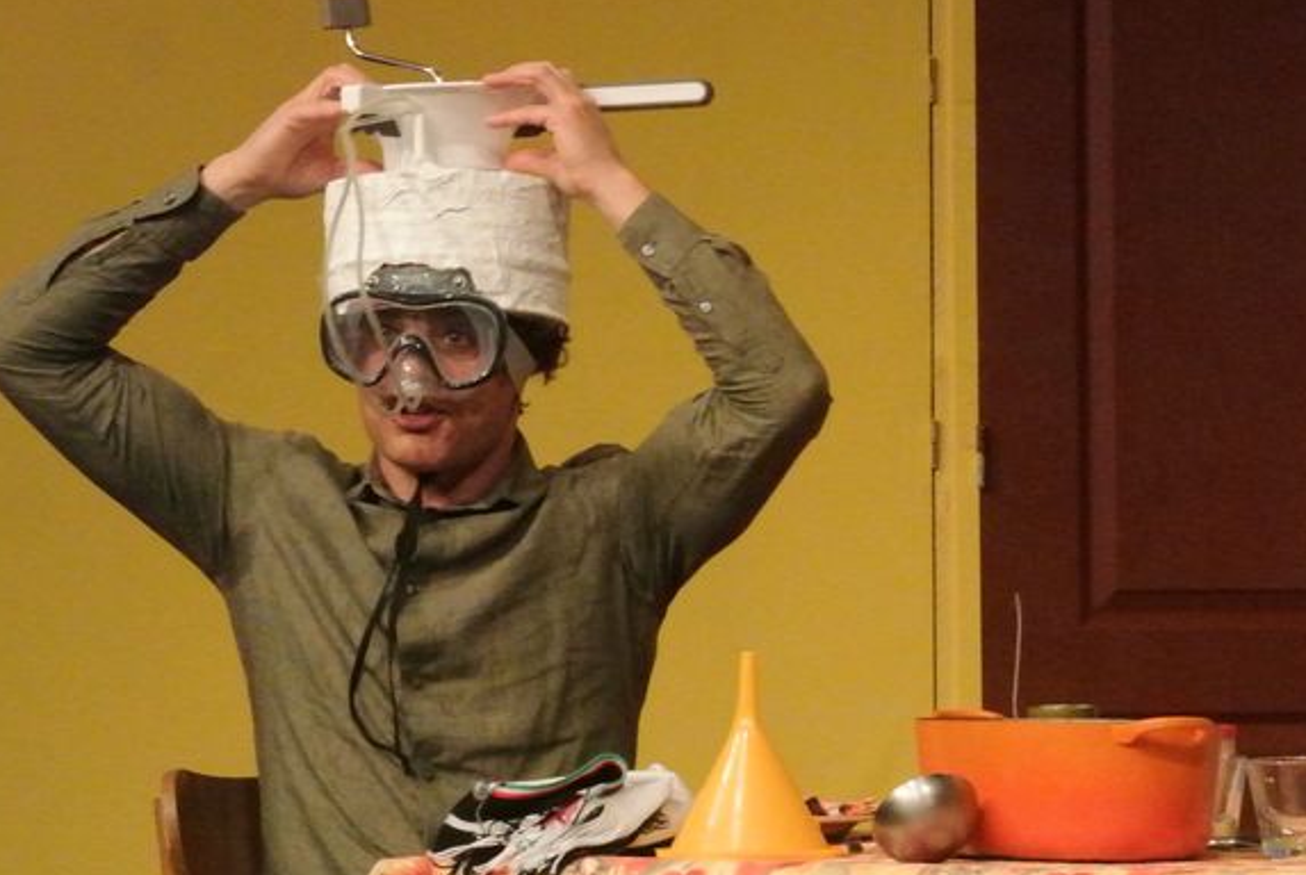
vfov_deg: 5.5
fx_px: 9083
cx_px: 821
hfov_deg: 8.2
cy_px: 343
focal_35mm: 250
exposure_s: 1/60
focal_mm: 66.4
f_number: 11
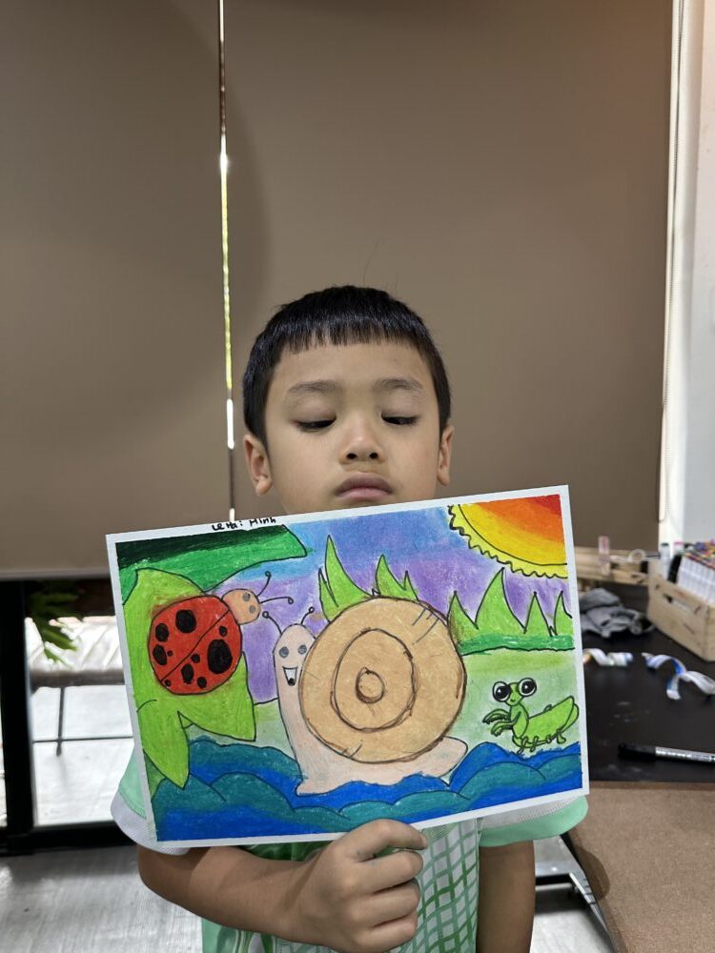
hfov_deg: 56.8
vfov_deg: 71.6
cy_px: 476
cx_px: 358
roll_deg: +0.2
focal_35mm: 24
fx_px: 661
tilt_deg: -5.2
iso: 160
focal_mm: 6.86
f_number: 1.78
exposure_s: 1/100
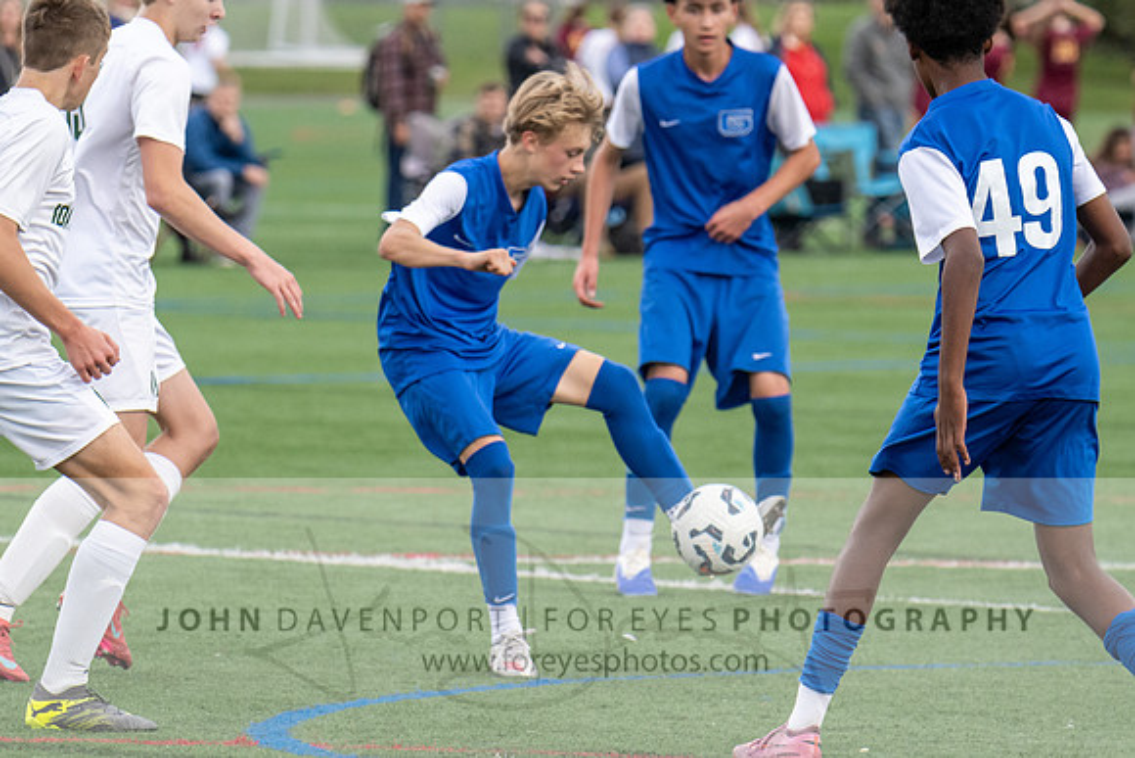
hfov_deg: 6.0
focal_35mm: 346
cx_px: 636
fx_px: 10897
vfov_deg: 4.0
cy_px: 444
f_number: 5.3
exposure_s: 1/1000
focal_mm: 240
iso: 1800
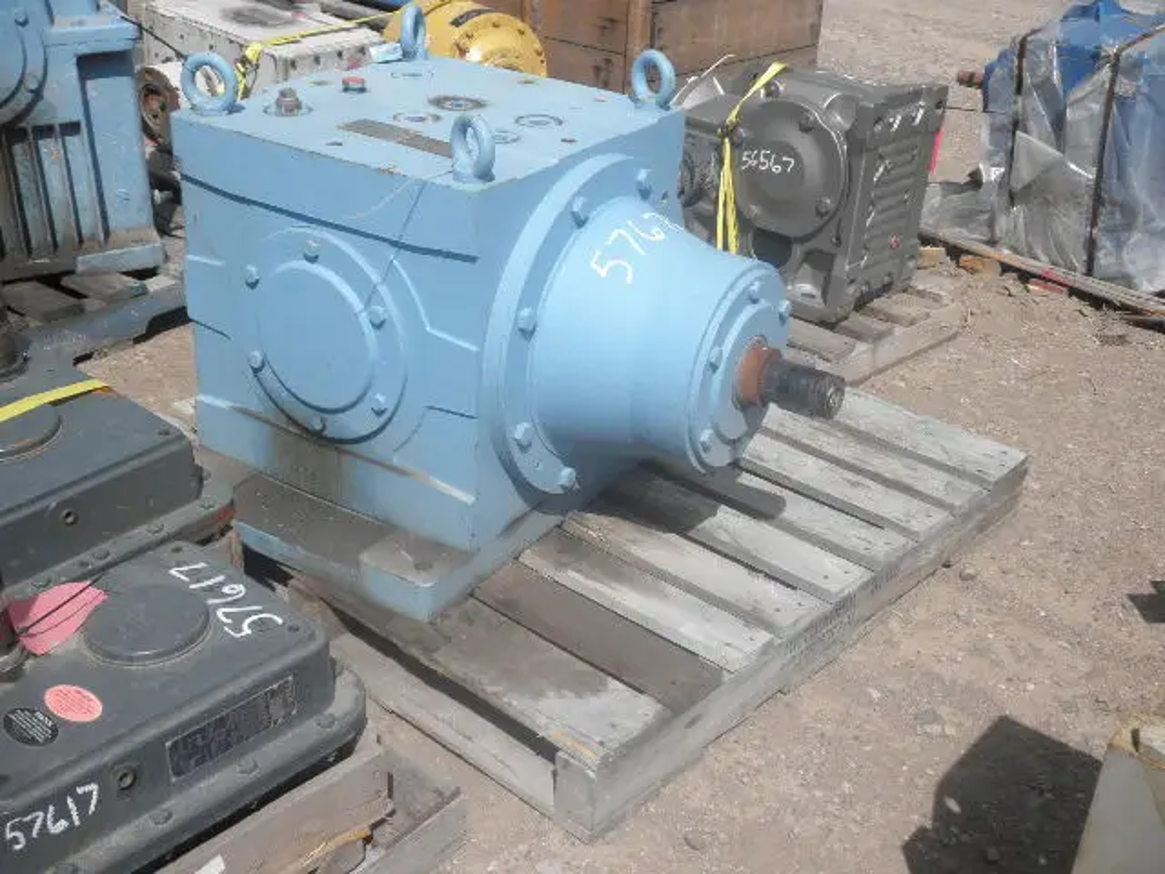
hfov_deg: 42.9
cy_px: 437
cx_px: 582
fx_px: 1481
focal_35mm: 44
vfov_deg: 32.9
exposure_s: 1/125
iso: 64
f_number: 9.6
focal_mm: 7.9
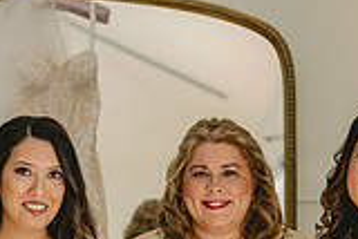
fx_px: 1802
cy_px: 369
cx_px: 36
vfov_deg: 7.5
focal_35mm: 181
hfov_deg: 11.3
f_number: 2
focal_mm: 50
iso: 320
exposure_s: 1/320
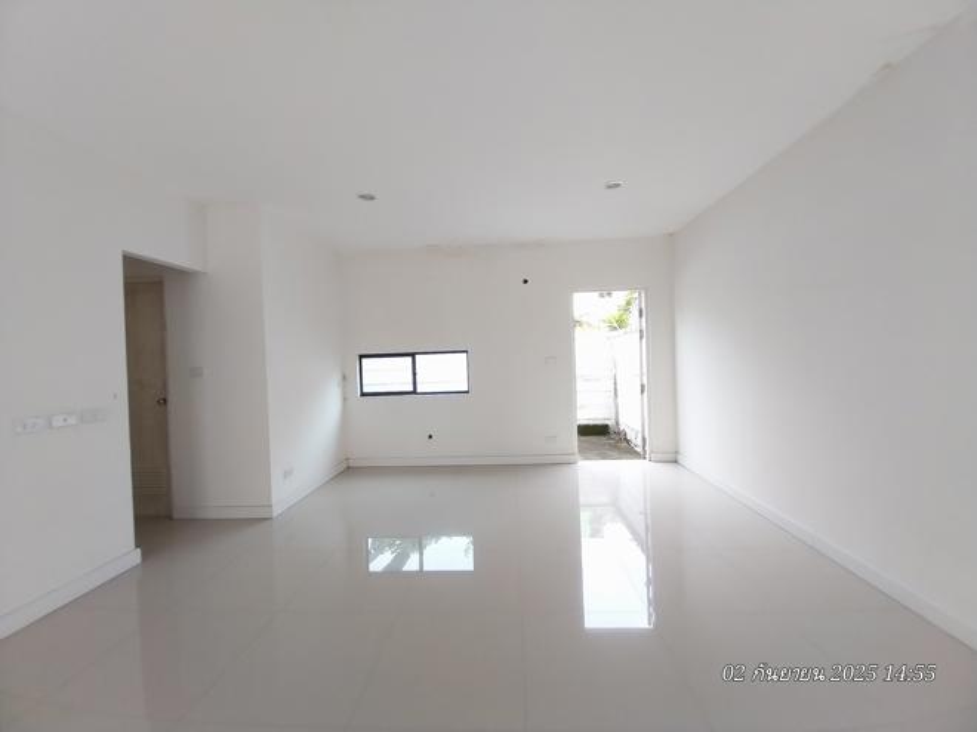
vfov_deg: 89.9
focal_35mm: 13
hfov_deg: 106.2
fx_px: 367
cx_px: 488
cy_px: 366
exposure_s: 1/100
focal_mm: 1.3
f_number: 2.2
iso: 64
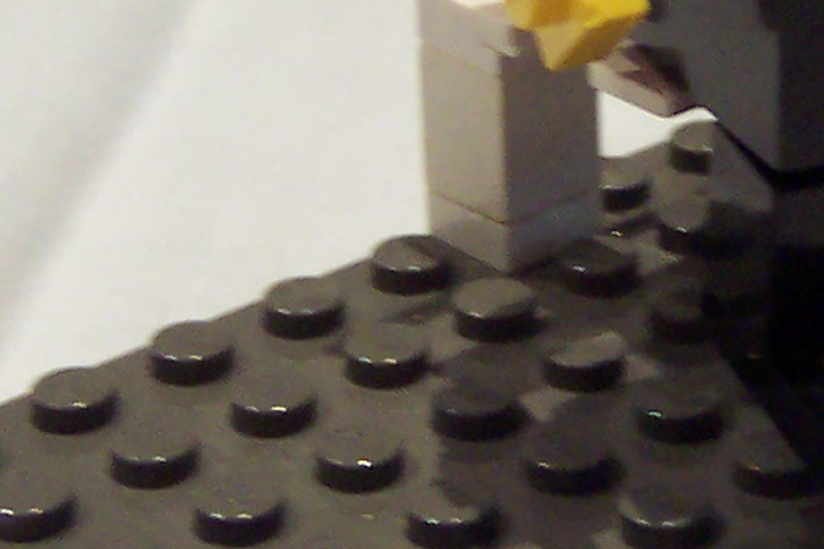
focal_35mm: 146
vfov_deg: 9.3
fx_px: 3341
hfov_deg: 13.9
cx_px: 788
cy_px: -49
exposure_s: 1/20
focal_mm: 5.6
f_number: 2.8
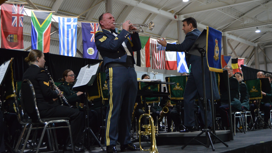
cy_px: 62
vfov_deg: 21.6
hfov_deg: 37.5
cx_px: 135
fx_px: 401
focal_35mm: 56
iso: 1600
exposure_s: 1/60
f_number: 5
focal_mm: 35
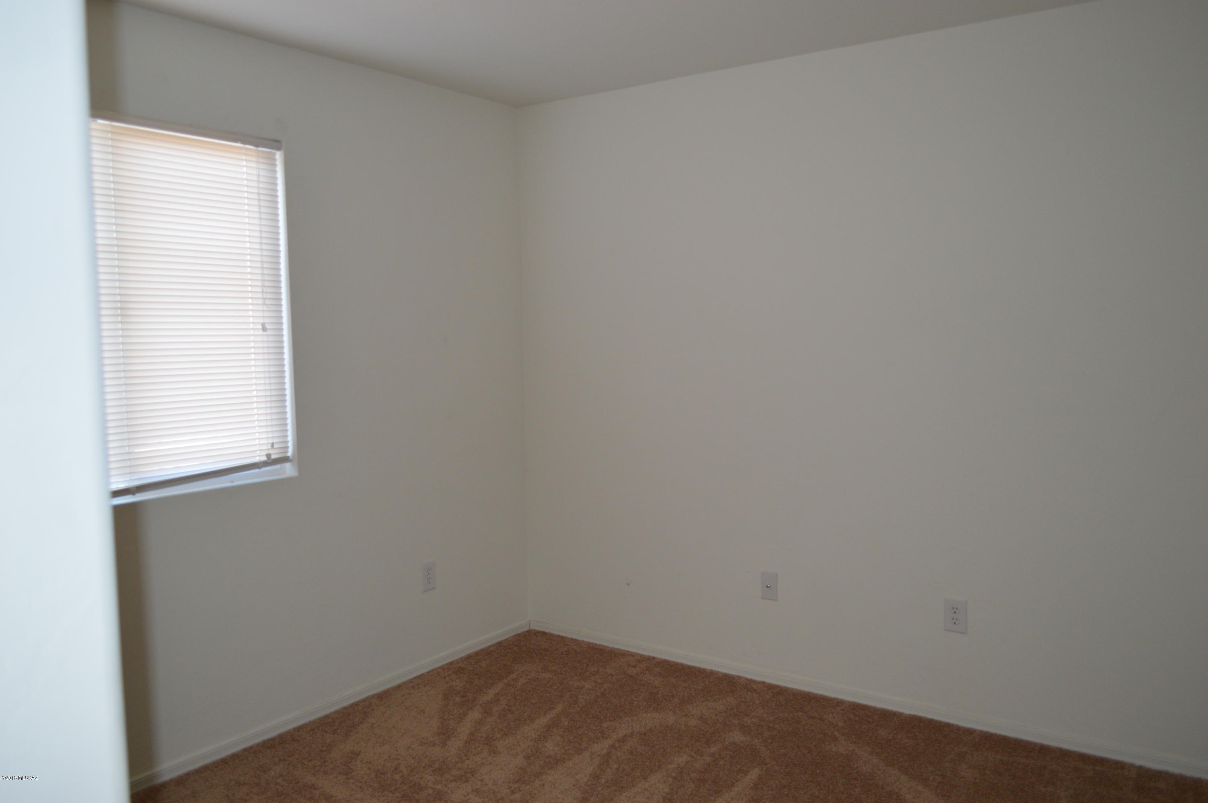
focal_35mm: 27
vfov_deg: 47.8
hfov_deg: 67.4
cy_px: 402
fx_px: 905
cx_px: 604
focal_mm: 18
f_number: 4
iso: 400
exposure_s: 1/60
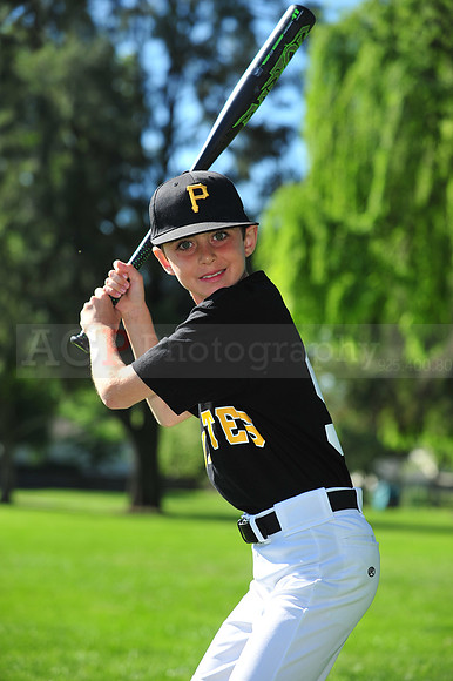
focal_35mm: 105
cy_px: 340
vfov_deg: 19.5
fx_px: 1984
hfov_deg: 13.0
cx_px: 226
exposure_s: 1/800
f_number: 5
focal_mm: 105
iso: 200
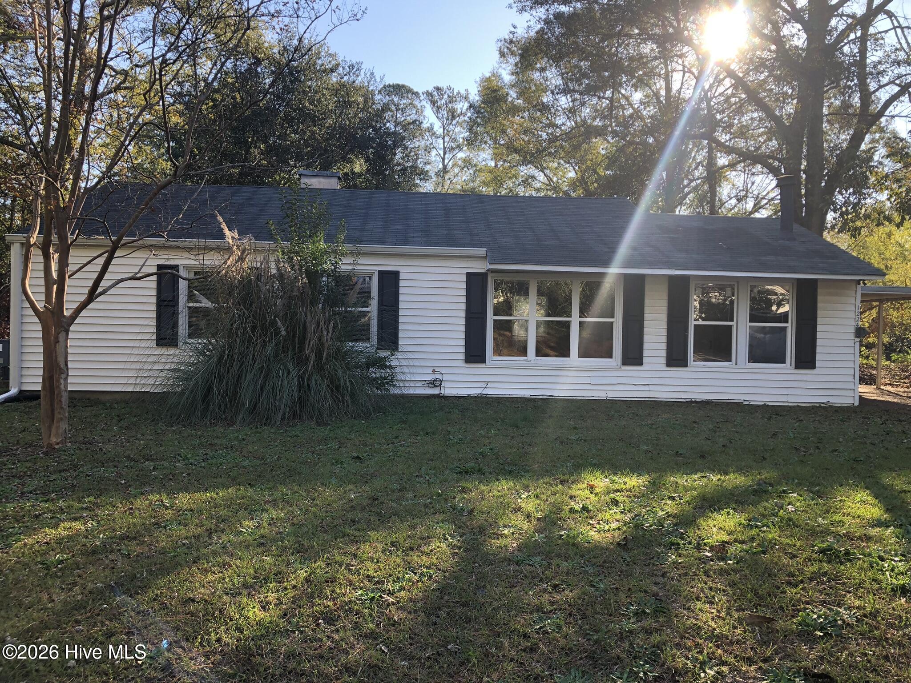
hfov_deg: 63.4
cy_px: 342
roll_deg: -0.9
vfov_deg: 49.7
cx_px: 456
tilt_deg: -2.7
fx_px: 737
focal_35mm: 28
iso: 20
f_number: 1.8
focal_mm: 3.99
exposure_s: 1/225
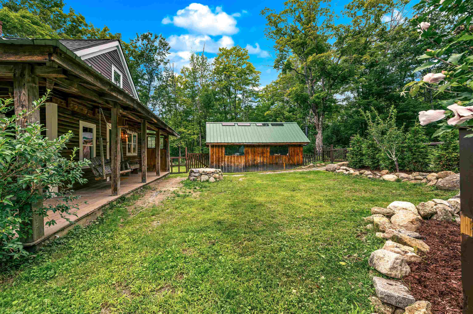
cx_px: 236
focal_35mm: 14
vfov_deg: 81.1
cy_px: 157
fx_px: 184
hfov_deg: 104.3
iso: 100
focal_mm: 14
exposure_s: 1/20
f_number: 10
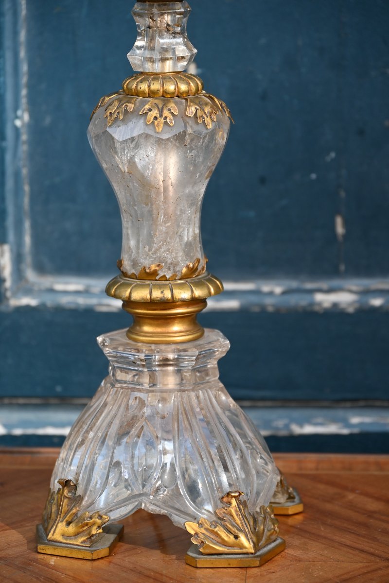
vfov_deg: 16.5
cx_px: 194
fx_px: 2018
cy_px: 292
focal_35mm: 124
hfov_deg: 11.0
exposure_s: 1/250
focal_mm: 83
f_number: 5.3
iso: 400
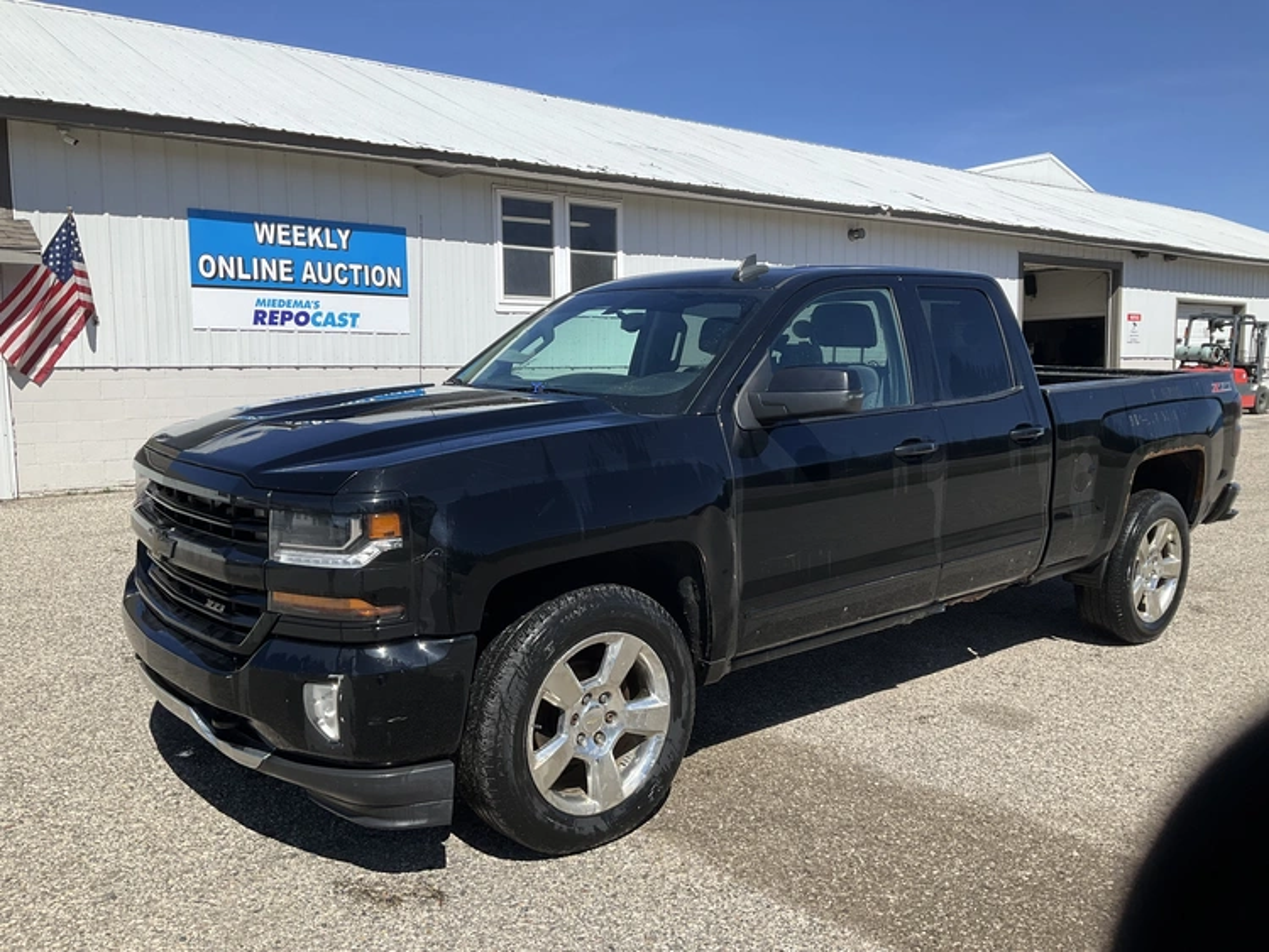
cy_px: 476
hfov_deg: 61.6
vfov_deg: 48.3
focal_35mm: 29
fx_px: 1063
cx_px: 634
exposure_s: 1/2227
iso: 25
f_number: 1.8
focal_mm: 3
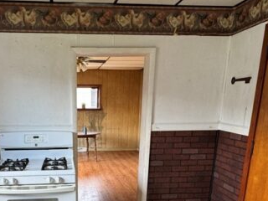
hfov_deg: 51.6
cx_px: 89
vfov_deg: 38.2
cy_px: 177
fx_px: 271
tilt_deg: -17.2
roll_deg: -0.1
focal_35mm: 35
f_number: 2.2
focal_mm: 2.22
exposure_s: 1/99
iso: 160
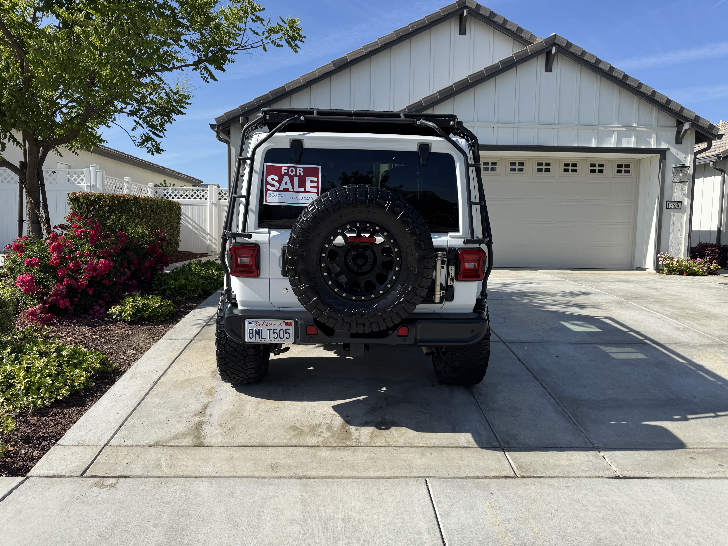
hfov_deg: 71.6
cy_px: 273
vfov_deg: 56.8
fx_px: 505
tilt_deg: -4.8
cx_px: 364
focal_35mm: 24
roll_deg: -0.3
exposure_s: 1/4608
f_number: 1.78
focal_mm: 6.76
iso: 80
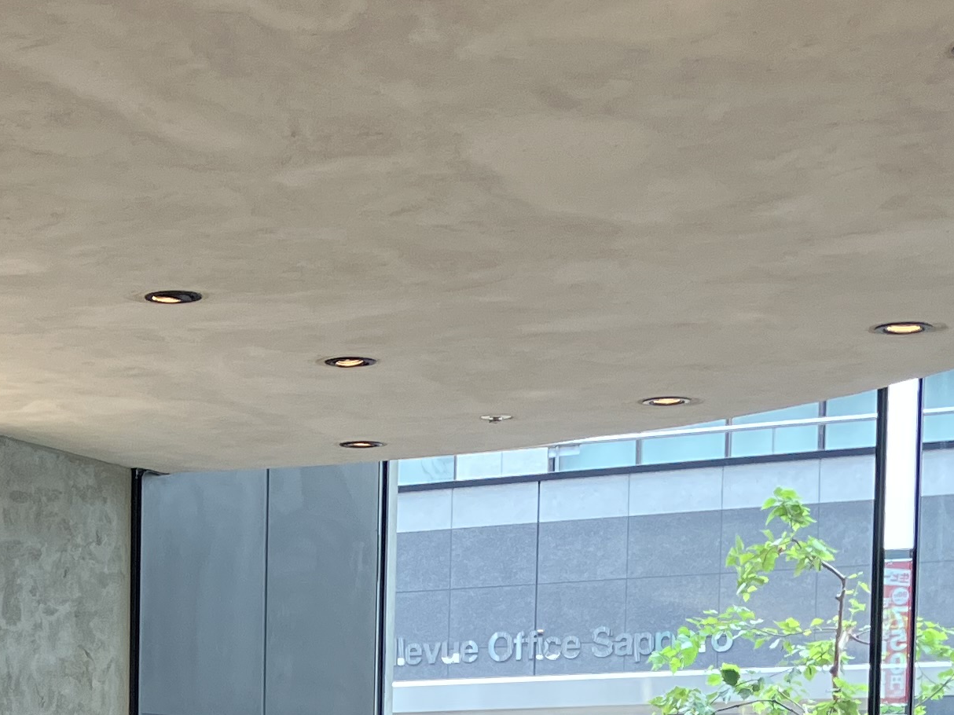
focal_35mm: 93
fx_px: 2563
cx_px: 45
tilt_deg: -3.9
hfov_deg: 20.5
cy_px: 1107
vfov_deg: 14.7
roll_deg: +1.0
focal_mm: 3.99
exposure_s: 1/100
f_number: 1.8
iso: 80
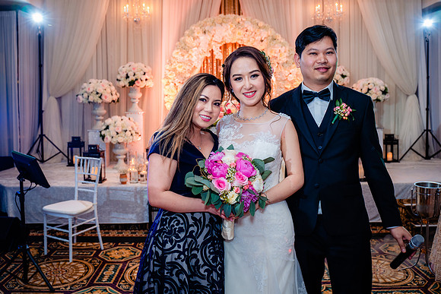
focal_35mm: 31
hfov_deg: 59.6
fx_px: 385
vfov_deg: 41.8
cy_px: 133
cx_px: 216
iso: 1000
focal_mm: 28
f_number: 3.5
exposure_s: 1/160
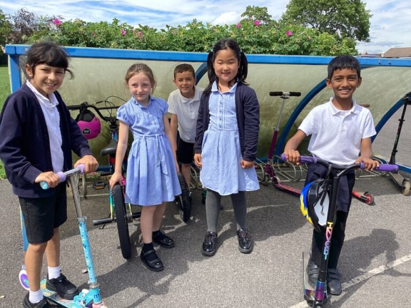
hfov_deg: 58.4
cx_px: 206
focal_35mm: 31
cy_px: 154
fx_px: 368
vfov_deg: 45.4
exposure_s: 1/702
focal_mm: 3.3
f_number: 2.4
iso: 25
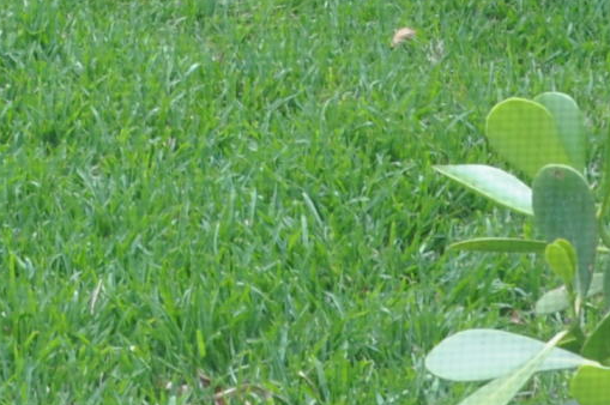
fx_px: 2691
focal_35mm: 159
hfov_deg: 12.6
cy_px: -546
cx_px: -150
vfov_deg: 8.0
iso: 200
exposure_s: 1/40
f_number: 6.3
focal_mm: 18
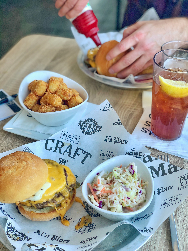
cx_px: 94
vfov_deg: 36.8
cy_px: 126
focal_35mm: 52
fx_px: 377
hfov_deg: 28.0
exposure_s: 1/60
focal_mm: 6
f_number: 2.4
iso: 25
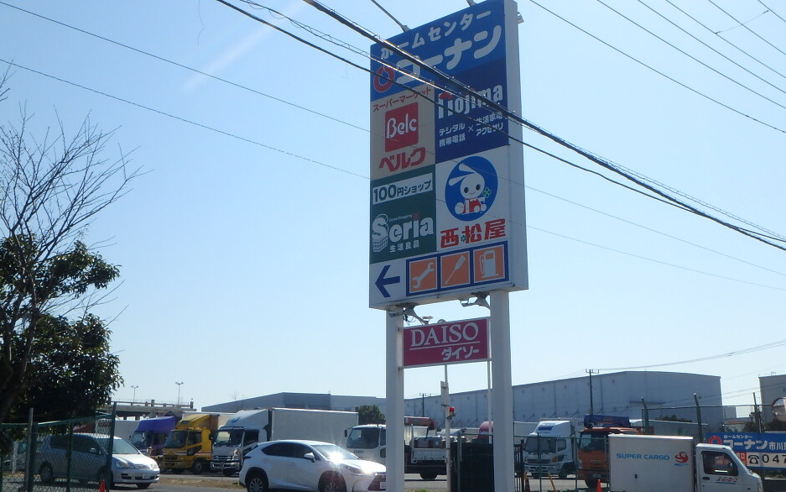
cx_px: 398
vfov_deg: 30.5
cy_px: 233
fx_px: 900
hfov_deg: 47.2
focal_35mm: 42
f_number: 8.5
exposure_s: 1/400
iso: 125
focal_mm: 6.9
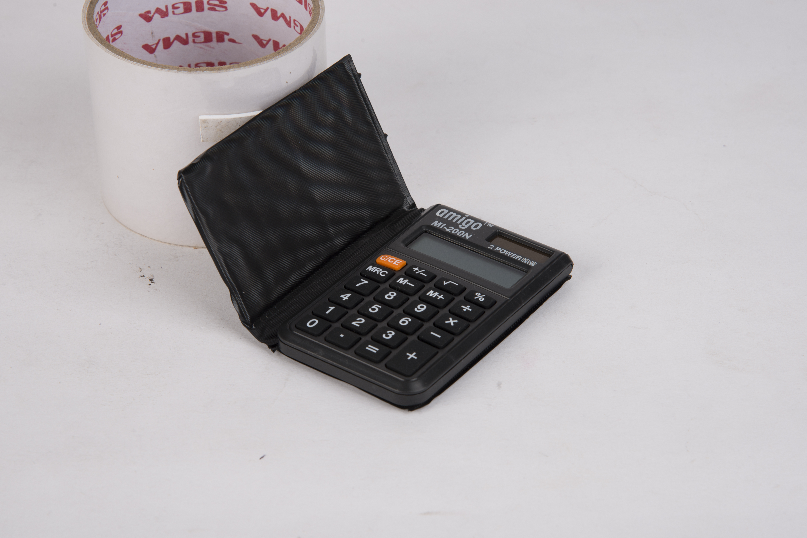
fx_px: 2556
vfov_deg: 12.0
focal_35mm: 114
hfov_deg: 17.9
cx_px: 395
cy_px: 277
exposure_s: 1/125
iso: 100
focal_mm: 110
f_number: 14
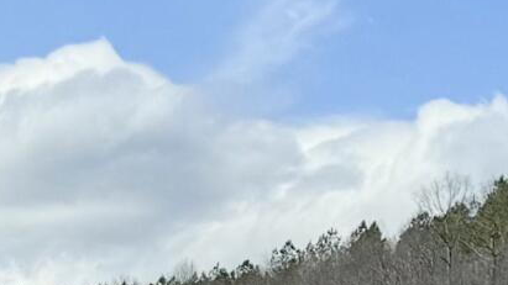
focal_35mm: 191
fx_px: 2572
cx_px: -583
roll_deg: -1.9
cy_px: 781
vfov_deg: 6.0
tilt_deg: -3.1
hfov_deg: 10.2
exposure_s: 1/11905
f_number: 1.78
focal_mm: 6.76
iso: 80
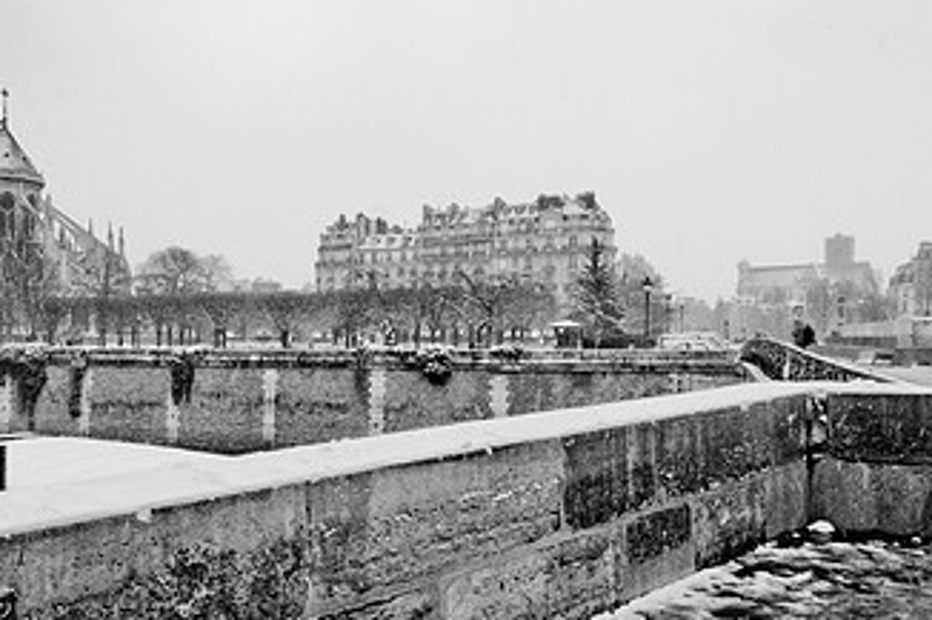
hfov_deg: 56.1
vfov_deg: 41.0
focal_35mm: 32
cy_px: 350
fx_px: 828
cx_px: 243
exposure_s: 1/125
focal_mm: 12
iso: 200
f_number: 11
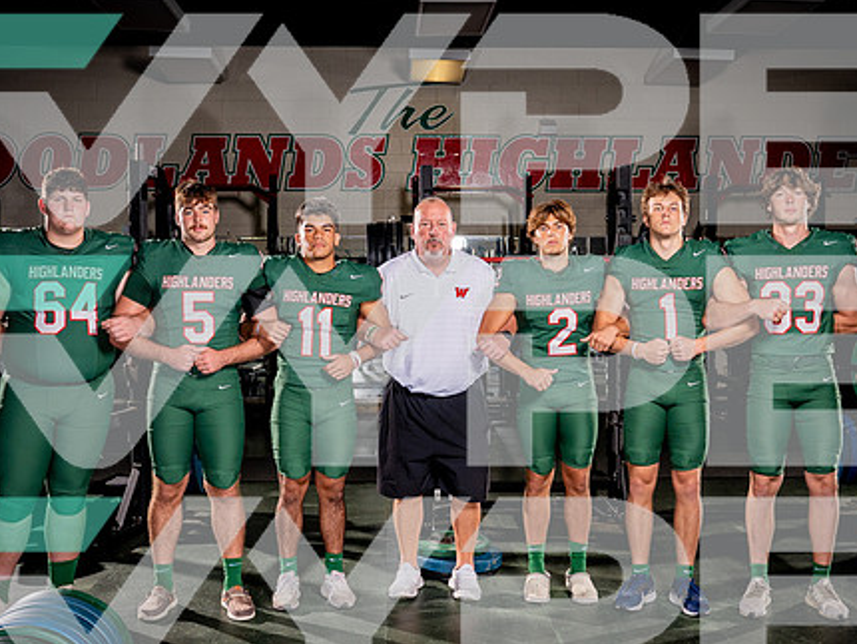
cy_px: 330
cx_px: 416
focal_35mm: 47
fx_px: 1164
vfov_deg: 30.9
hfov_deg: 40.4
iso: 200
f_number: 5.6
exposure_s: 1/250
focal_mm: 27
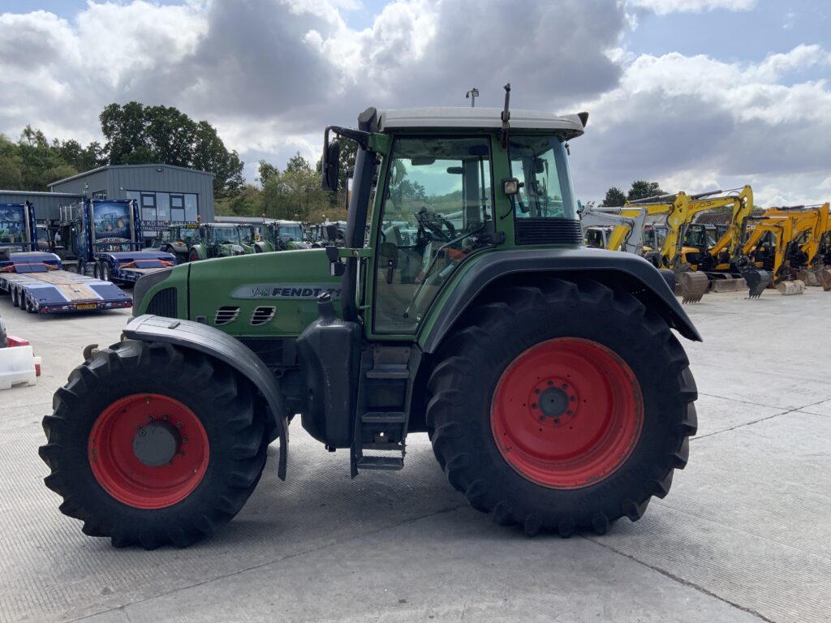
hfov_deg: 61.7
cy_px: 312
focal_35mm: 29
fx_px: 696
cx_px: 416
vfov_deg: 48.2
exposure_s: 1/1121
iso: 16
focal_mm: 3
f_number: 1.8
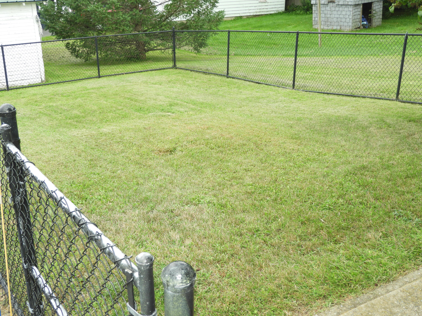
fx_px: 488
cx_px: 211
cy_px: 158
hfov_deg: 46.8
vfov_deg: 36.0
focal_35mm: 40
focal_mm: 7.2
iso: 140
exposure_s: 1/80
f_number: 3.8
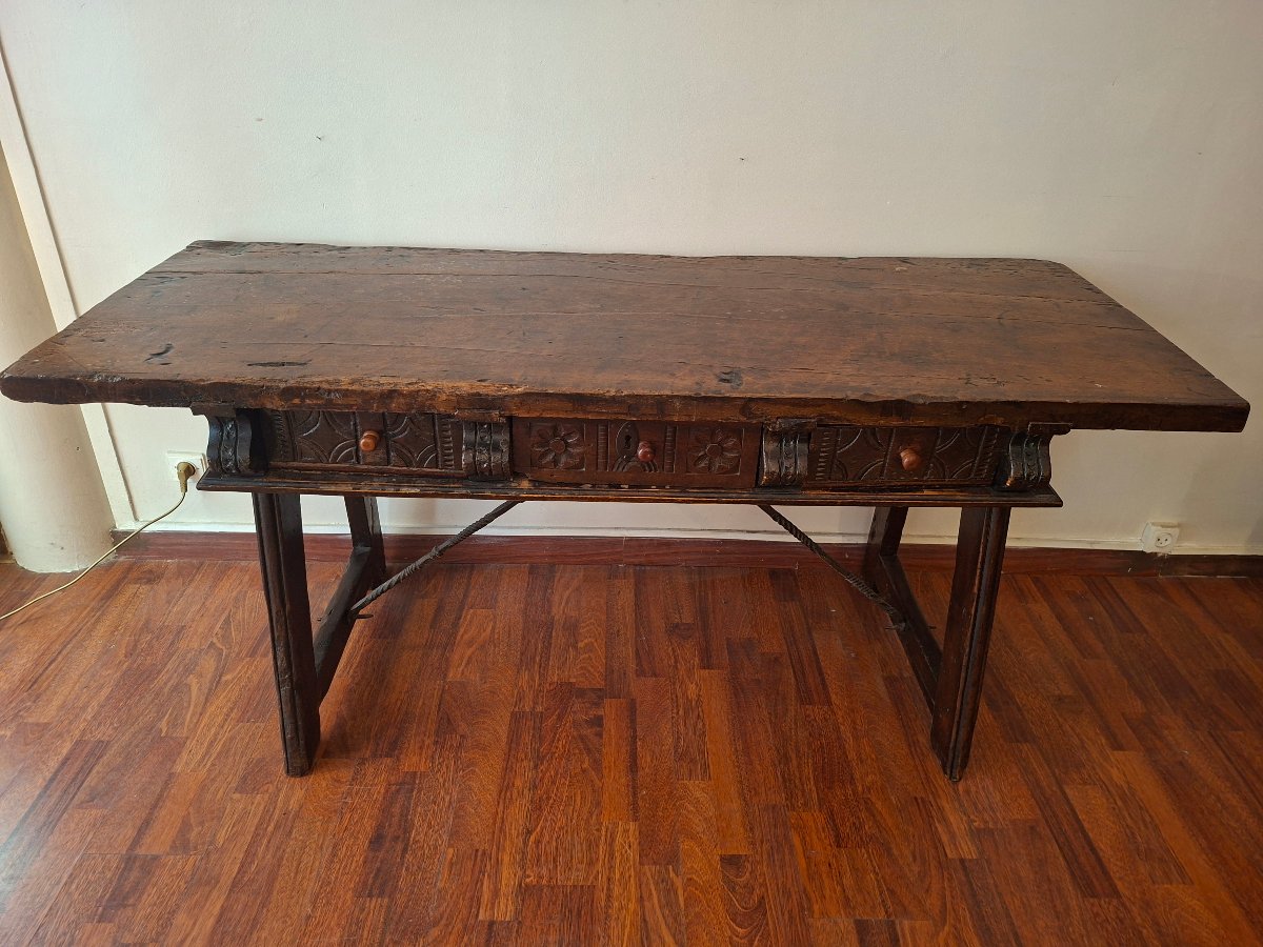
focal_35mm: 23
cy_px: 474
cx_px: 632
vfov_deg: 58.9
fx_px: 839
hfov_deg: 73.9
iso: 320
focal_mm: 5.54
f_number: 1.8
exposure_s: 1/25
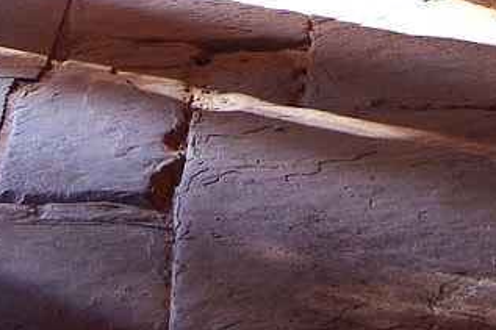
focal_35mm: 226
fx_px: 3112
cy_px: -626
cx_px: 239
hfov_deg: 9.1
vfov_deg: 5.7
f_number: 9
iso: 200
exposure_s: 1/5
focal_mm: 35
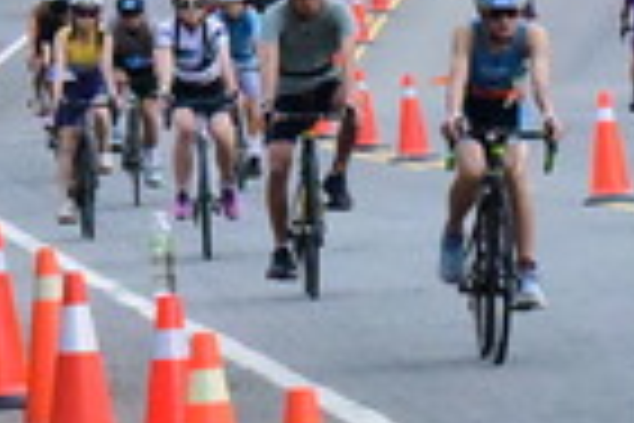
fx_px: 11675
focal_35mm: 663
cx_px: 508
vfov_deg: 2.1
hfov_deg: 3.1
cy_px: 20
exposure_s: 1/2000
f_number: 11
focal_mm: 120
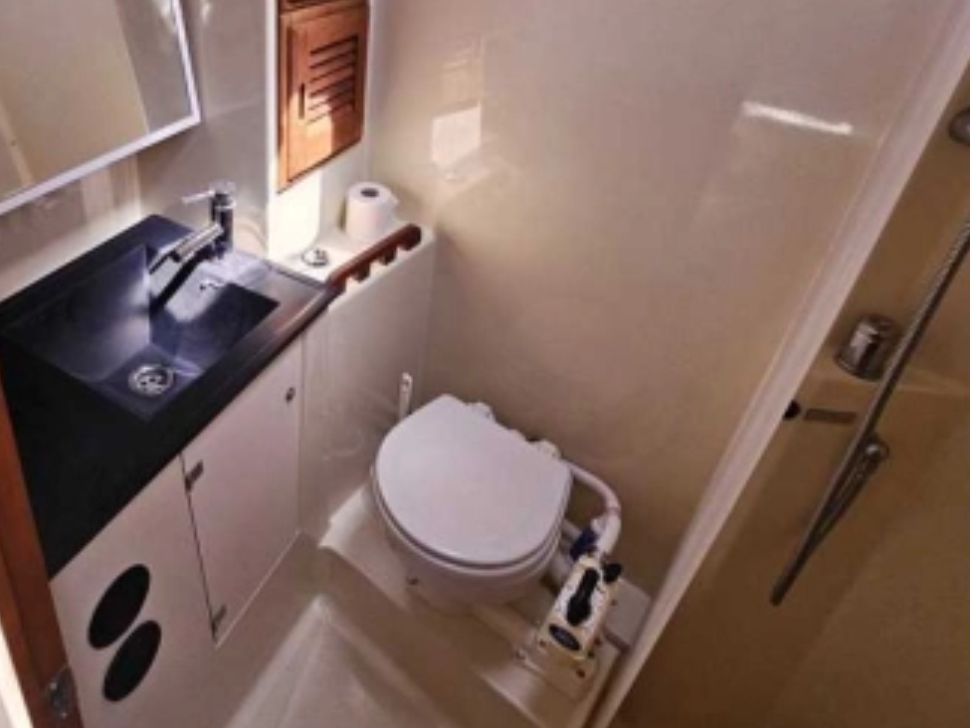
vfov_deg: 58.3
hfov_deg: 73.1
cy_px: 192
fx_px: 617
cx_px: 292
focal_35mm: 22
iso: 250
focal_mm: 2.2
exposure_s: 1/359
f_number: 2.2
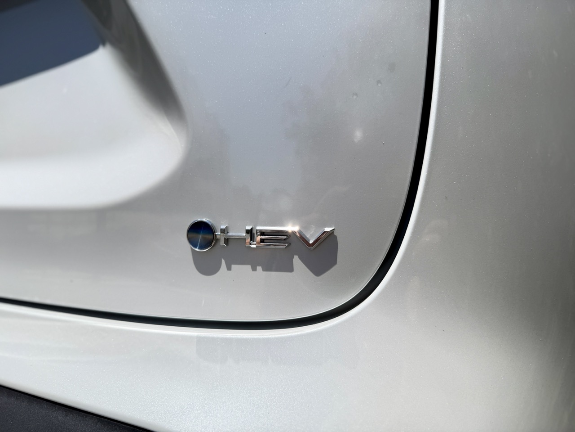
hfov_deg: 71.6
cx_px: 288
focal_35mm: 24
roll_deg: +0.2
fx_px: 399
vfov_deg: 56.8
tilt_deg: -2.9
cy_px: 216
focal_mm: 6.76
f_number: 1.78
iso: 80
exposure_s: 1/4167
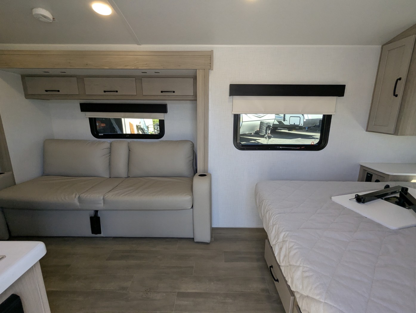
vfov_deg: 78.2
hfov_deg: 94.4
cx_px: 208
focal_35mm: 16
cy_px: 156
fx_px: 193
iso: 241
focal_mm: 2.35
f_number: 2.2
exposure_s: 1/369
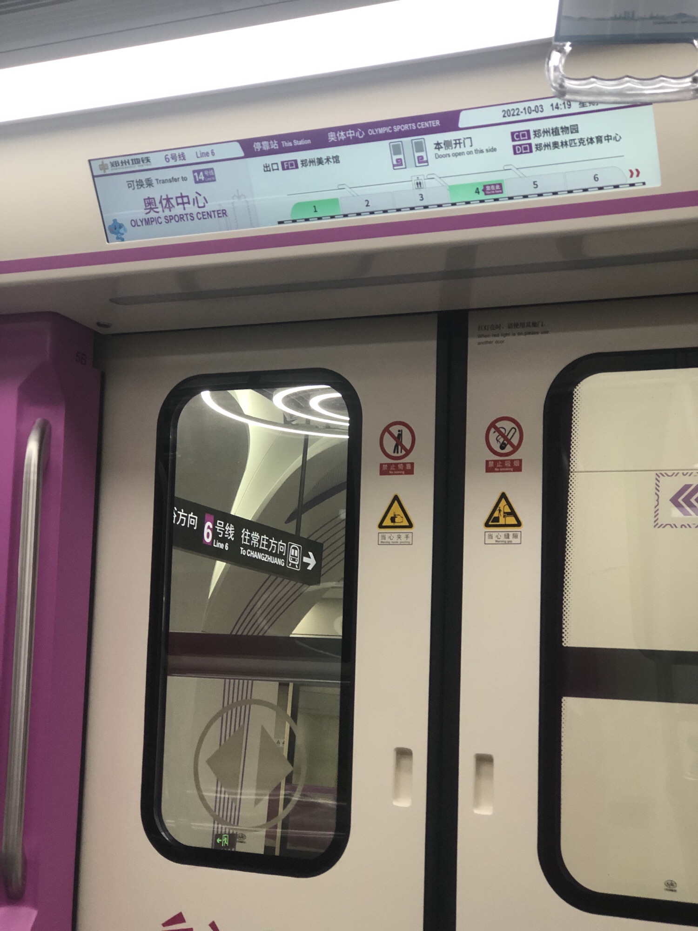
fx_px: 1532
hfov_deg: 25.7
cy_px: 466
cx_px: 349
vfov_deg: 33.8
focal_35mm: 57
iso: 250
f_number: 2.8
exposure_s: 1/110
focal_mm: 6.6
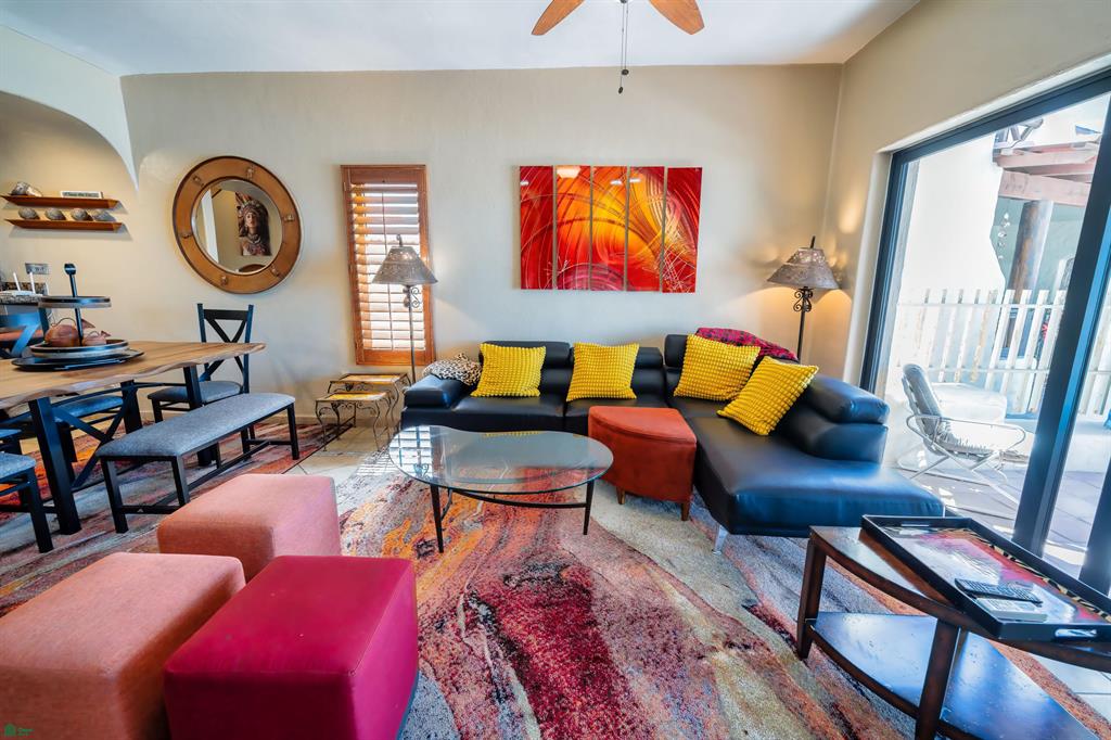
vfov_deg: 81.2
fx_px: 432
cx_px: 556
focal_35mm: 14
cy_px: 370
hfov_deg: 104.3
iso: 400
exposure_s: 1/30
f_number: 4
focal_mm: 14
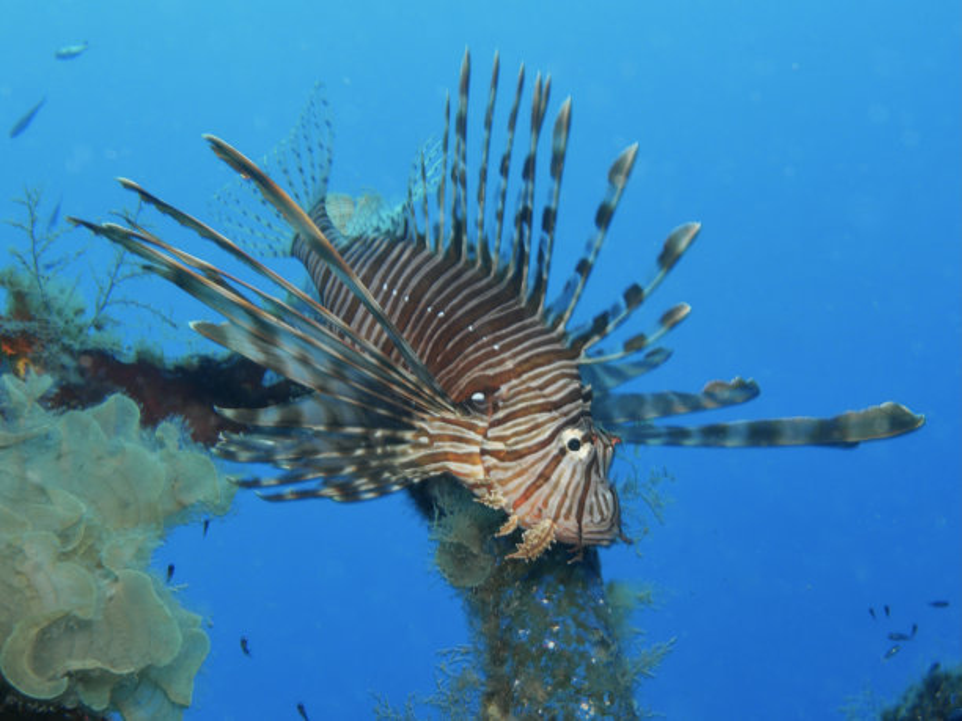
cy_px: 360
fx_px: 1390
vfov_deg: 29.1
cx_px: 481
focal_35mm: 50
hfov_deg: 38.2
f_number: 16
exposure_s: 1/60
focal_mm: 22.7
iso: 200
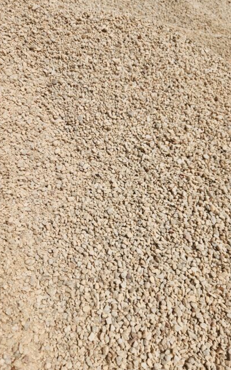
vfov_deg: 72.6
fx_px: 252
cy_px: 186
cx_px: 109
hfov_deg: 49.2
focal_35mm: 25
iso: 20
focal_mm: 5.4
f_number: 1.8
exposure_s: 1/4176
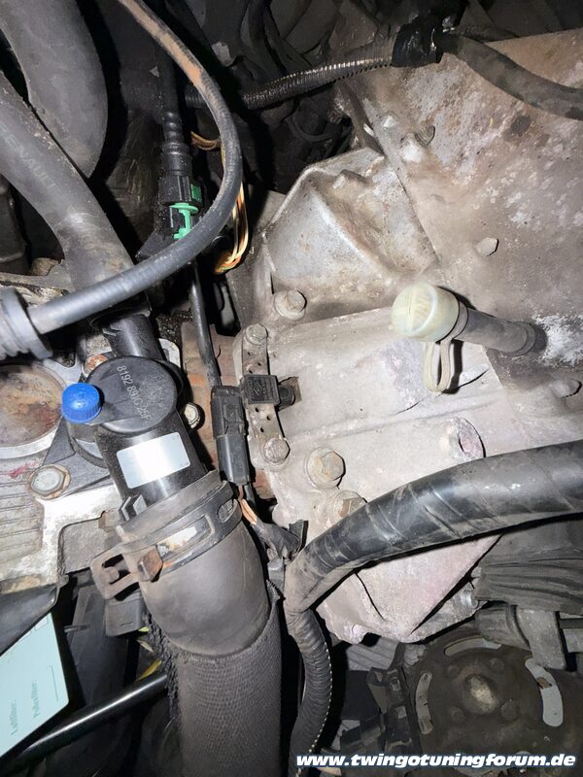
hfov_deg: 85.7
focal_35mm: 14
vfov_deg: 102.1
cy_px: 388
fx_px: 314
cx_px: 292
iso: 80
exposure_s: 1/122
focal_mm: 2.22
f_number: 2.2
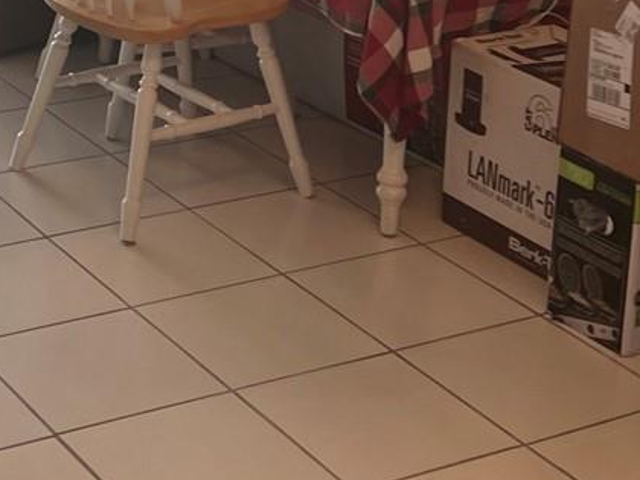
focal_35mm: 99
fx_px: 1830
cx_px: 18
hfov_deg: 19.3
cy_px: -151
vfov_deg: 14.3
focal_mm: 5.7
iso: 32
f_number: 1.5
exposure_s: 1/120
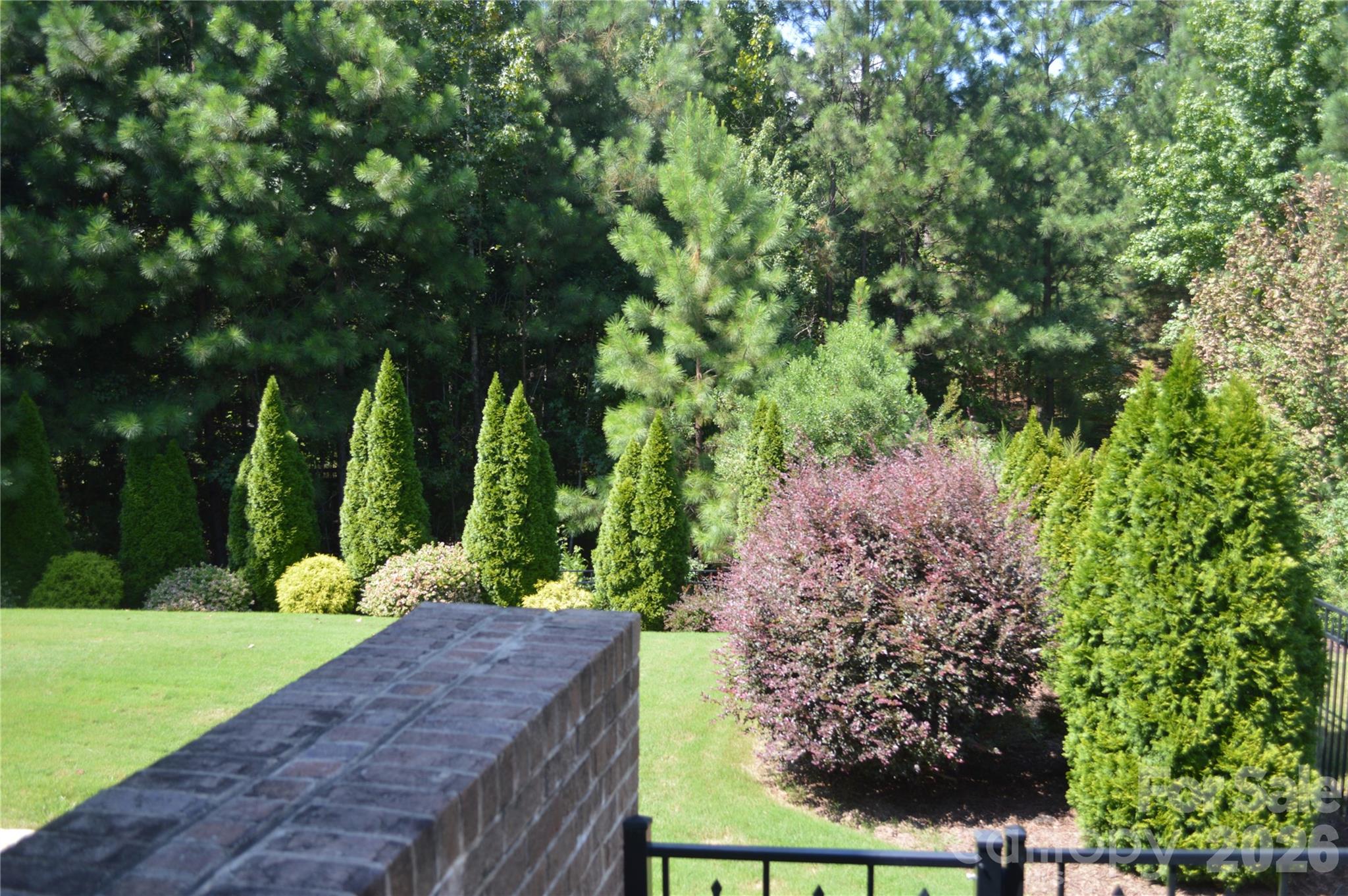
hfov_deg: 62.0
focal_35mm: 30
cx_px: 674
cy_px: 448
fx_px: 1122
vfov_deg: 43.5
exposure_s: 1/160
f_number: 3.8
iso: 100
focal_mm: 20
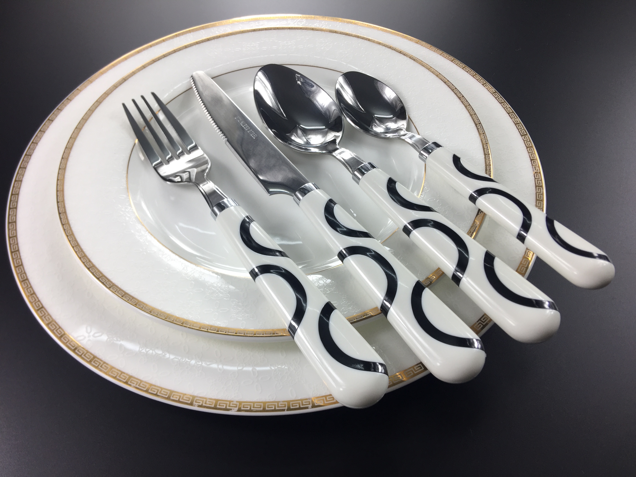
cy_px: 238
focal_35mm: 29
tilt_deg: -53.5
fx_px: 533
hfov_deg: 61.7
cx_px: 318
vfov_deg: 48.2
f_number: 2.2
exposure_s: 1/115
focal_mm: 4.15
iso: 32
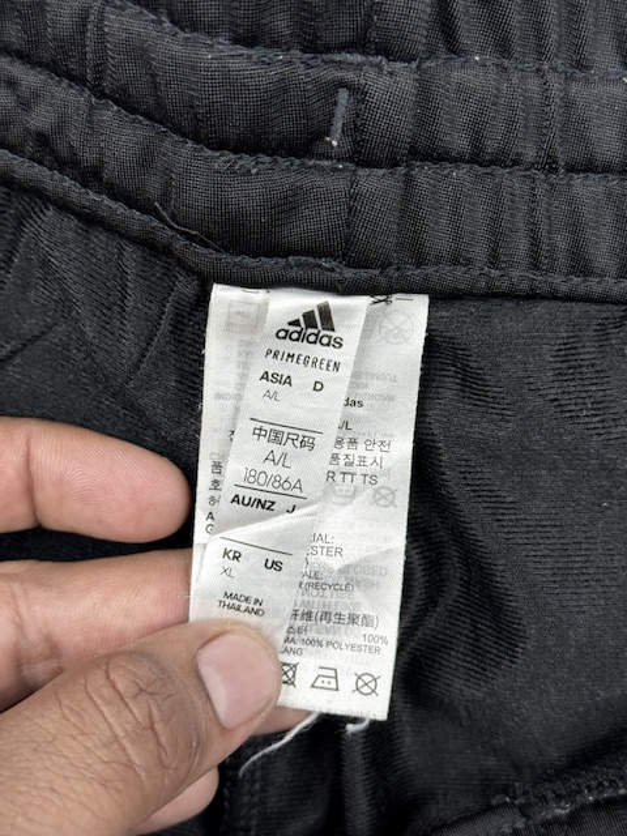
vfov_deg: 39.7
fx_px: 1159
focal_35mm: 48
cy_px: 418
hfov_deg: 30.3
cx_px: 314
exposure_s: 1/100
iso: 64
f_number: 1.78
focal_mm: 6.76
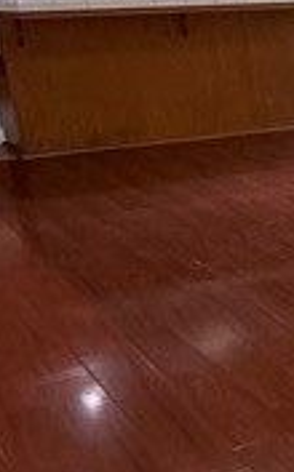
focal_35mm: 86
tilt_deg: -14.6
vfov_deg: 24.1
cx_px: 960
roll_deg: -1.5
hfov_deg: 9.9
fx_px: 1107
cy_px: 219
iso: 160
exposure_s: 1/120
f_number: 2.2
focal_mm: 2.22
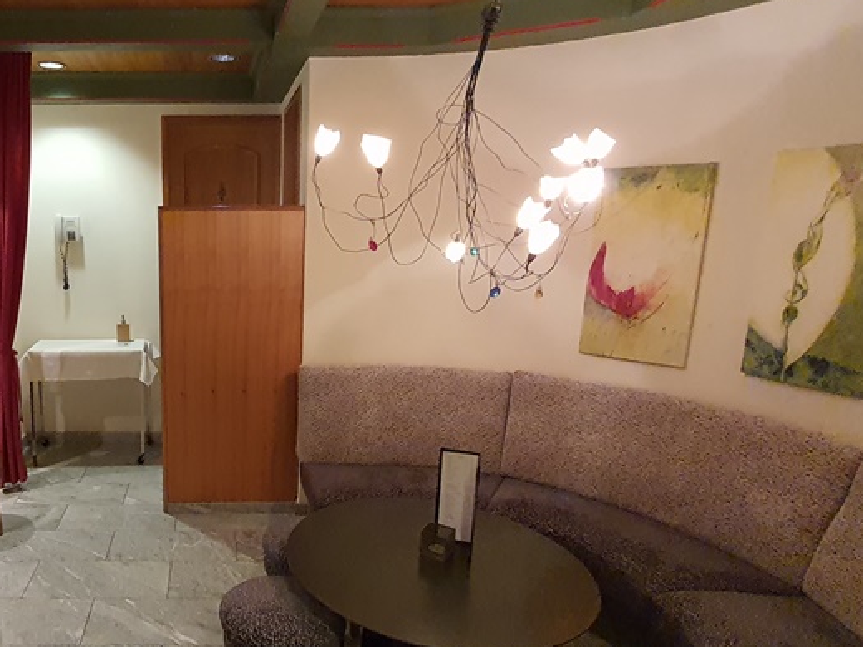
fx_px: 623
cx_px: 202
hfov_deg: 64.7
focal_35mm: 25
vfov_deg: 54.7
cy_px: 362
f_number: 2.2
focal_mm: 1.74
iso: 640
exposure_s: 1/20
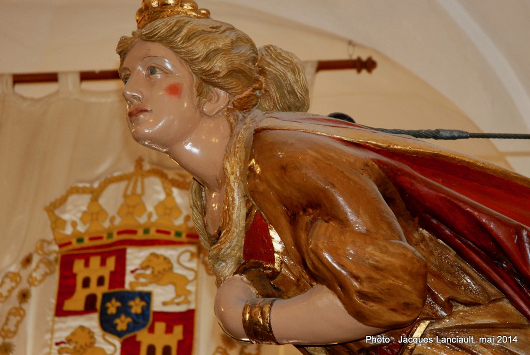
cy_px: 178
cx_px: 265
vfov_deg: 13.1
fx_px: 1548
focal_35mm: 105
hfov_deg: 19.4
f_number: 5
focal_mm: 70
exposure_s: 1/60
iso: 1000
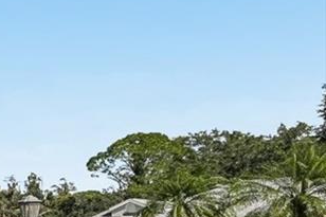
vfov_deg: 15.9
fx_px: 751
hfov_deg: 13.7
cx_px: -518
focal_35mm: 83
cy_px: 245
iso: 400
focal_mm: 16
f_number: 8
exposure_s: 1/2500
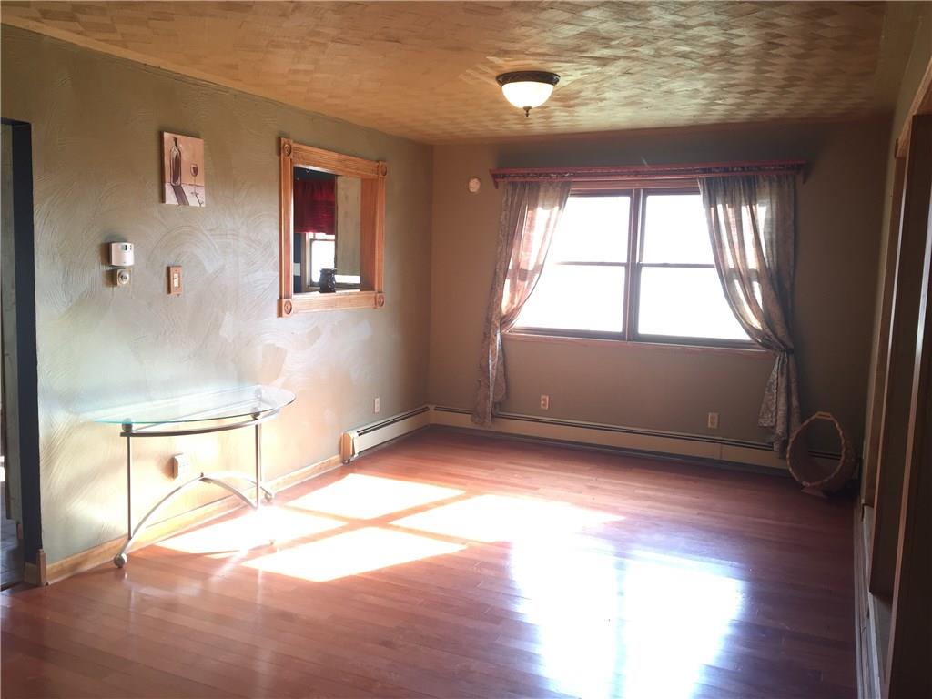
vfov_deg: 48.2
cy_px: 350
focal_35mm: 29
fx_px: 781
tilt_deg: -7.2
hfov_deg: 61.7
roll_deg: -1.6
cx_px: 466
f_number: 2.2
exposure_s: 1/30
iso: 40
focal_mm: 4.15
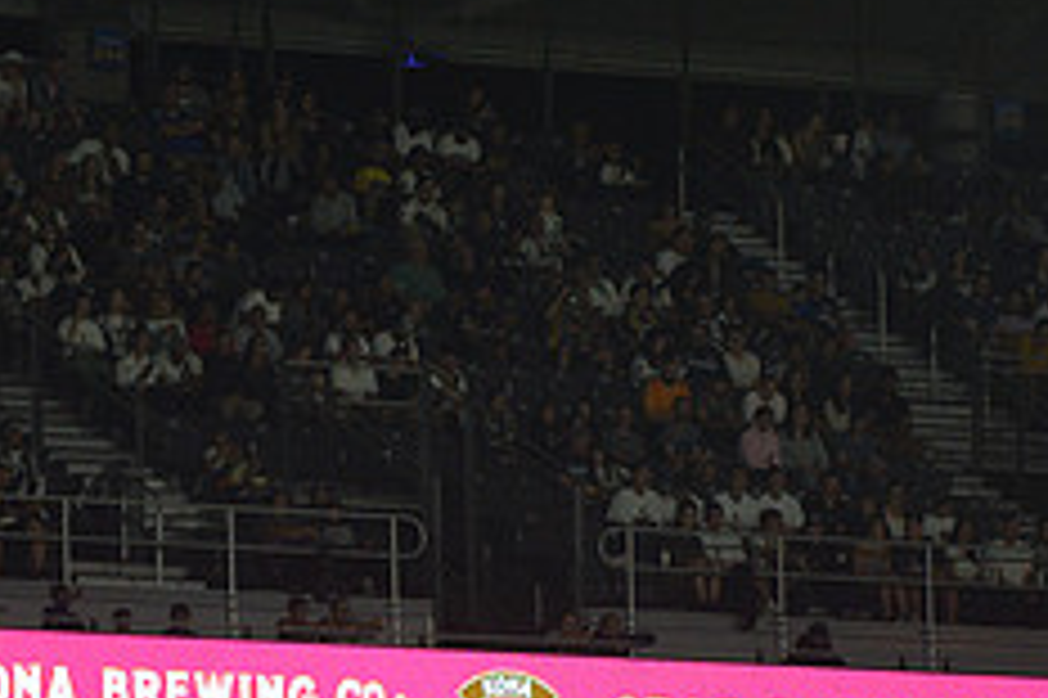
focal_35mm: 374
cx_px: 355
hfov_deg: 5.5
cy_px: 619
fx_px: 10880
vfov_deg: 3.7
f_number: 2.8
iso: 1600
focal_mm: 150
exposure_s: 1/2000
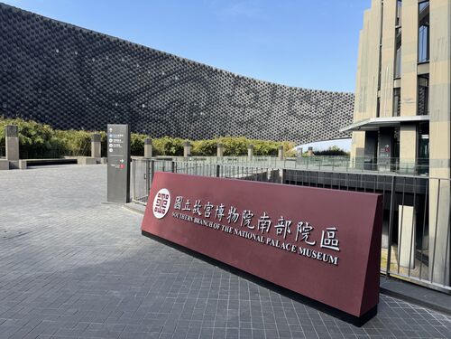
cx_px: 226
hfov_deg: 71.6
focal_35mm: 24
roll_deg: -1.4
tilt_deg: -5.0
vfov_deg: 56.8
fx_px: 313
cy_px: 170
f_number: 1.78
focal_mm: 6.76
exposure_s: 1/1980
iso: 80
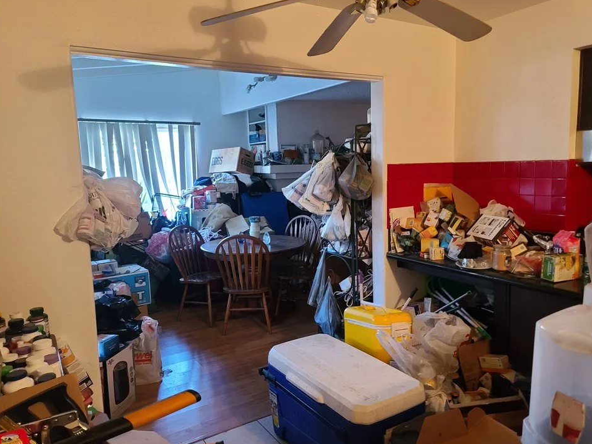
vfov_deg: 51.4
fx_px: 462
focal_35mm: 27
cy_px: 227
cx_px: 312
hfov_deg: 65.3
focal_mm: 7
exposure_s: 1/40
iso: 640
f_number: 1.8
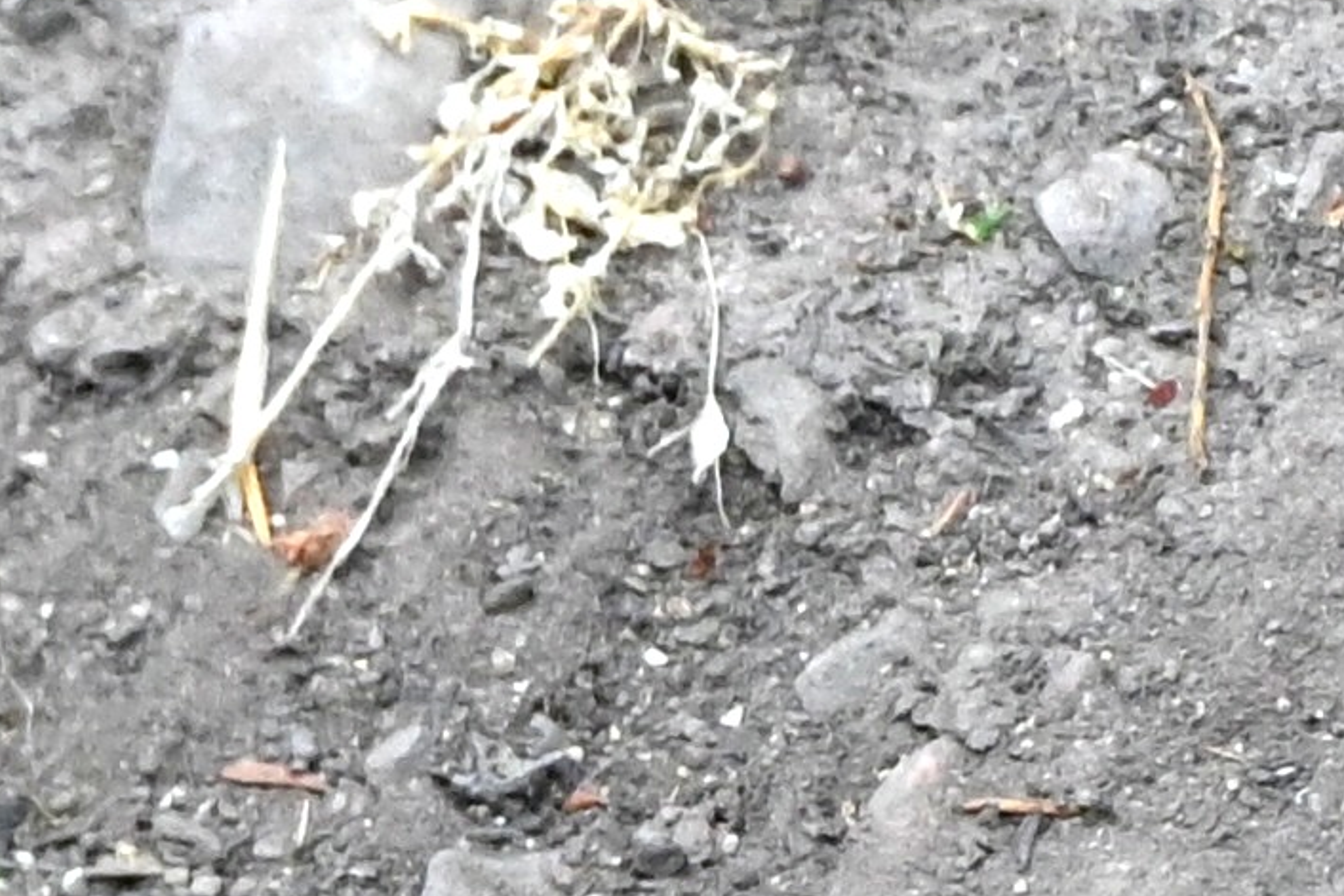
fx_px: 48577
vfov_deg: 1.1
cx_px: -1784
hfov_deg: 1.6
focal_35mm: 1301
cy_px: 1372
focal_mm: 110
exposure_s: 1/125
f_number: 6
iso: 1100
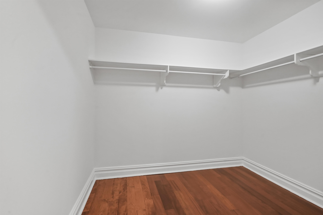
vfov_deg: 73.8
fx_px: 144
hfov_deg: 96.7
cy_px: 108
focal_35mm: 16
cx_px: 162
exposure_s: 1/8
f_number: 9
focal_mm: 16
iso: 2500
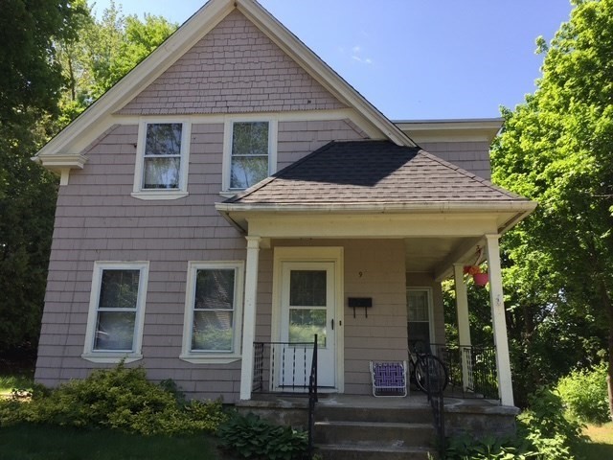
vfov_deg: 48.2
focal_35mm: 29
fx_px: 514
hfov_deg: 61.7
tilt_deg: +13.0
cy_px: 230
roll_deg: -2.2
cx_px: 306
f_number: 2.2
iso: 32
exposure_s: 1/682
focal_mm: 4.15
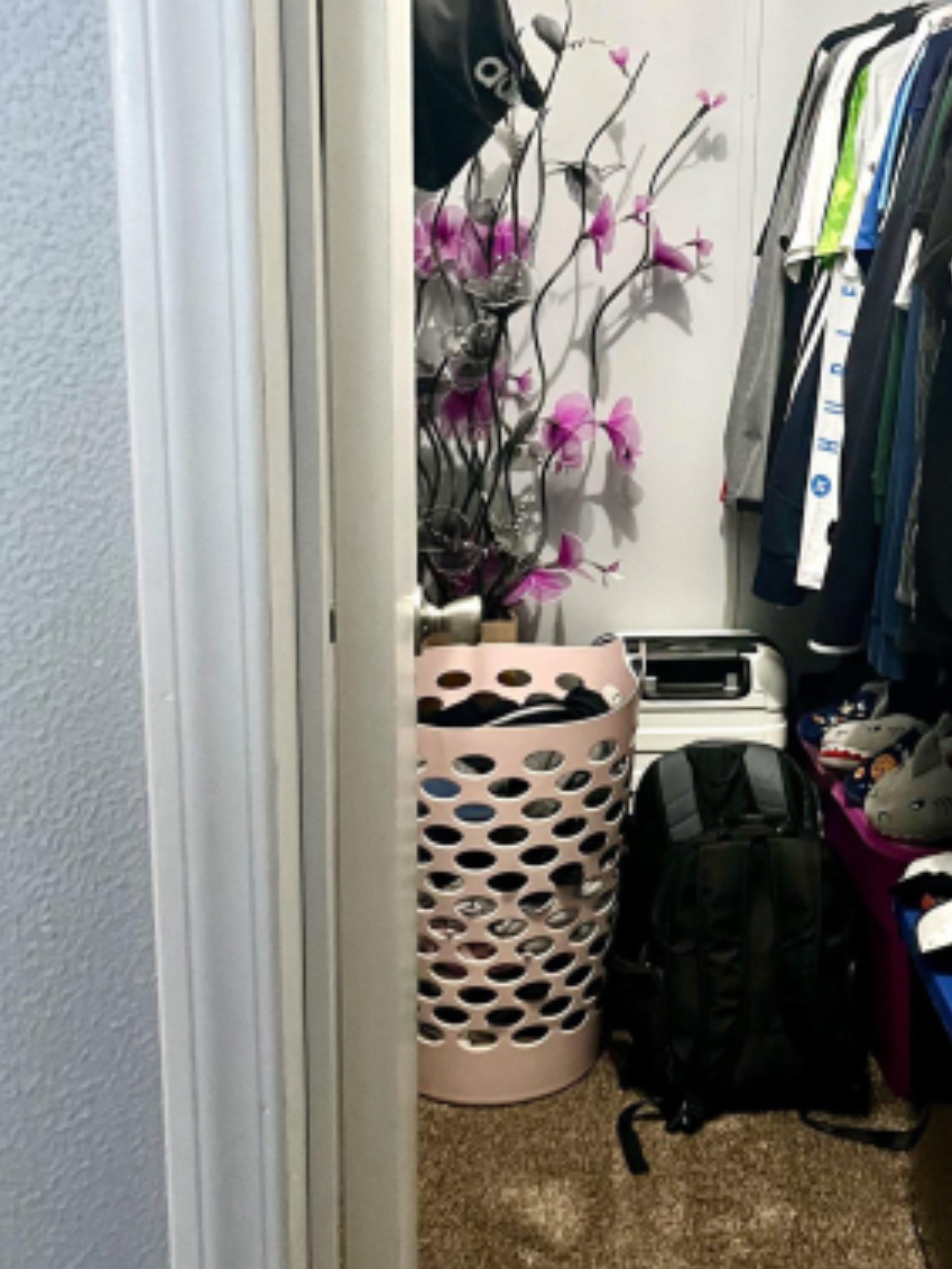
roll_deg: -1.8
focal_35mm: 46
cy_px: 601
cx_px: 784
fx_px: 1686
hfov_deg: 30.6
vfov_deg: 41.2
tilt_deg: -14.8
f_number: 1.6
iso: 500
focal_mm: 5.1
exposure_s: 1/40
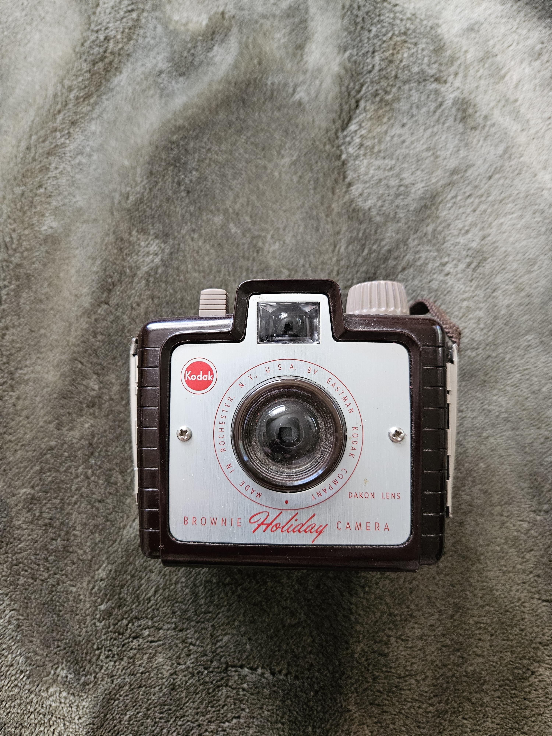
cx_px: 276
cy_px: 368
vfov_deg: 73.9
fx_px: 489
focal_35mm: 23
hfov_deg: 58.9
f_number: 1.8
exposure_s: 1/120
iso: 1000
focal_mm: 5.4
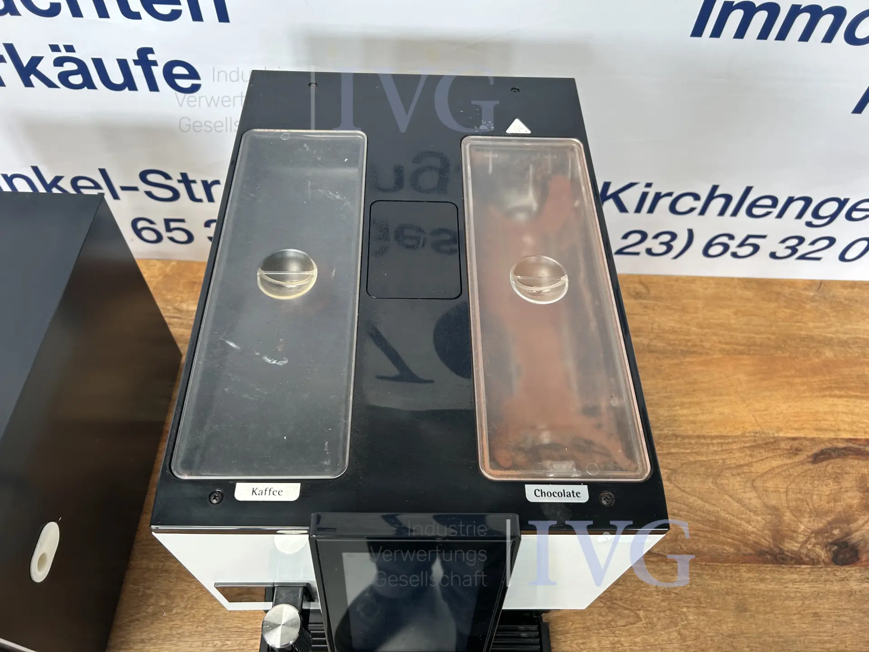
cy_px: 326
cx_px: 434
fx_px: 653
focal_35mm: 26
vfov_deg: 53.1
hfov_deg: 67.3
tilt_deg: -53.7
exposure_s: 1/121
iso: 100
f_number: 1.5
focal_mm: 5.7
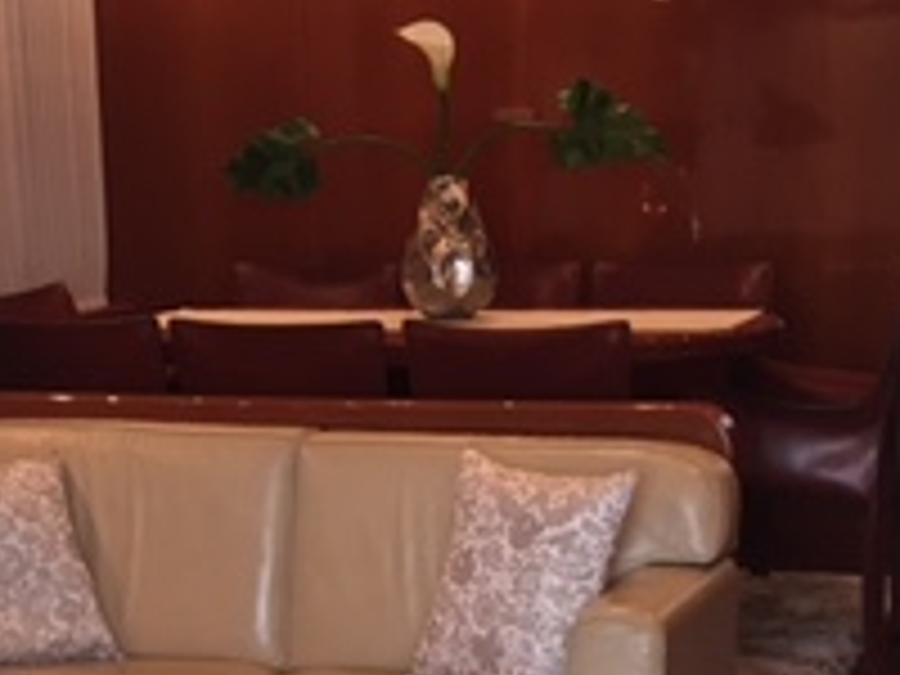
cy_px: 936
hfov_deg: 21.0
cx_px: 346
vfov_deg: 15.0
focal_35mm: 93
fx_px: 2418
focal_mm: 4.15
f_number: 2.2
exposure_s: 1/33
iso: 64
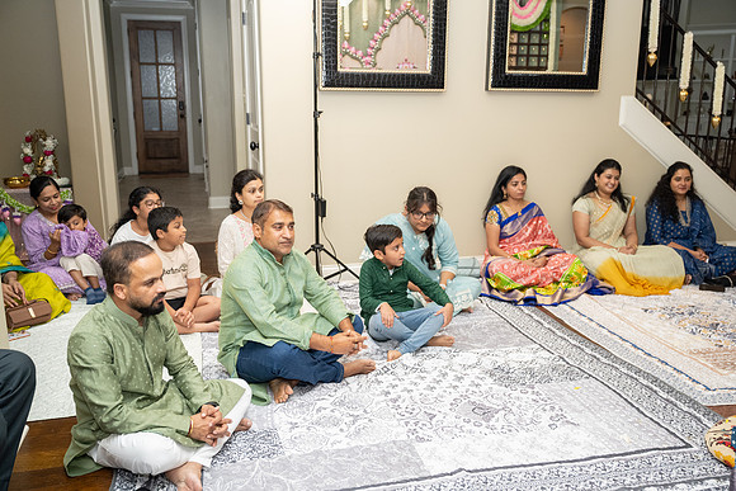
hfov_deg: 57.7
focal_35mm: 33
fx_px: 668
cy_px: 246
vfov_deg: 40.4
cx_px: 368
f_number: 3.2
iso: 1000
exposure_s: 1/160
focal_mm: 32
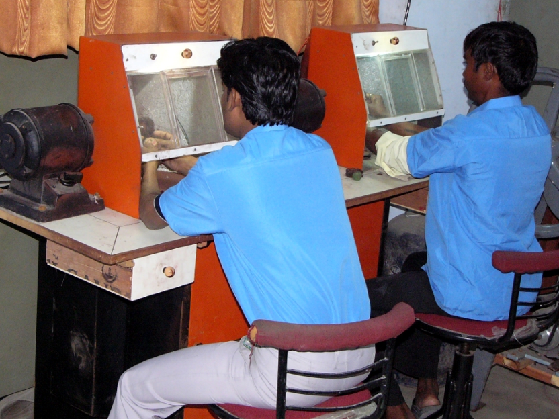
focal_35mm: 64
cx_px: 273
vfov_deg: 22.9
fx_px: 1034
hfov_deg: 30.3
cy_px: 174
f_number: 2.8
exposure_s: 1/40
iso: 300
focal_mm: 8.7
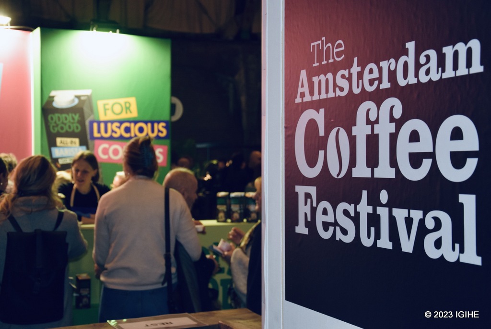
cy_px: 164
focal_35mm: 60
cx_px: 246
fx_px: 819
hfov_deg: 33.4
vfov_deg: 22.7
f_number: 4.8
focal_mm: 40
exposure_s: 1/100
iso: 800
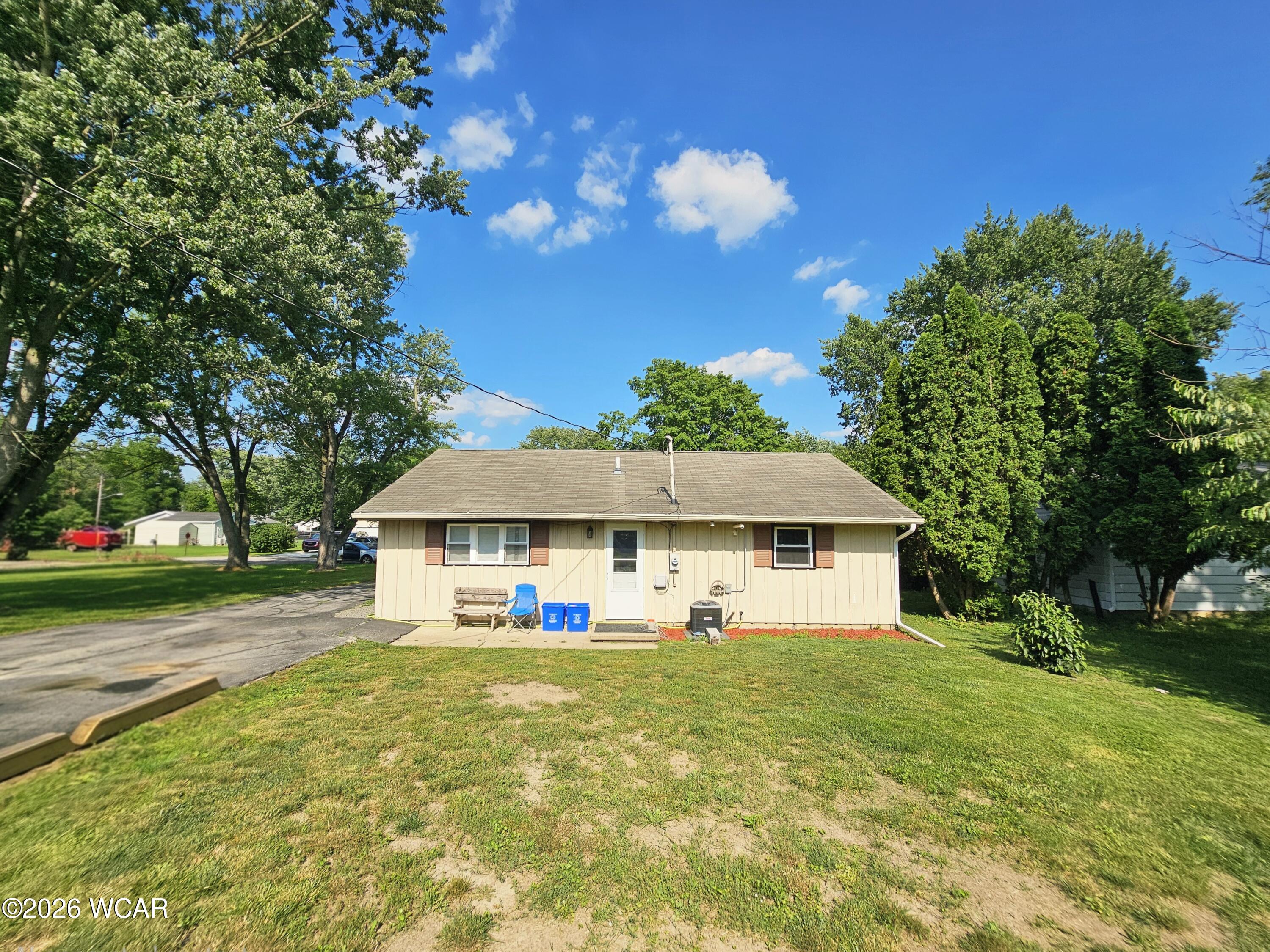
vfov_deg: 89.9
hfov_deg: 106.2
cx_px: 635
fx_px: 477
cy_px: 476
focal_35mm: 13
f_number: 2.2
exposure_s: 1/5000
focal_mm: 2.2
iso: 50
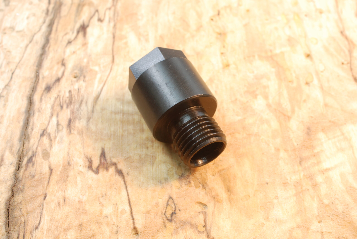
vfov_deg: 22.7
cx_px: 178
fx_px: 596
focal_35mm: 60
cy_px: 120
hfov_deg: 33.4
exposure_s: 1/6
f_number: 22
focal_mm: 40
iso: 200
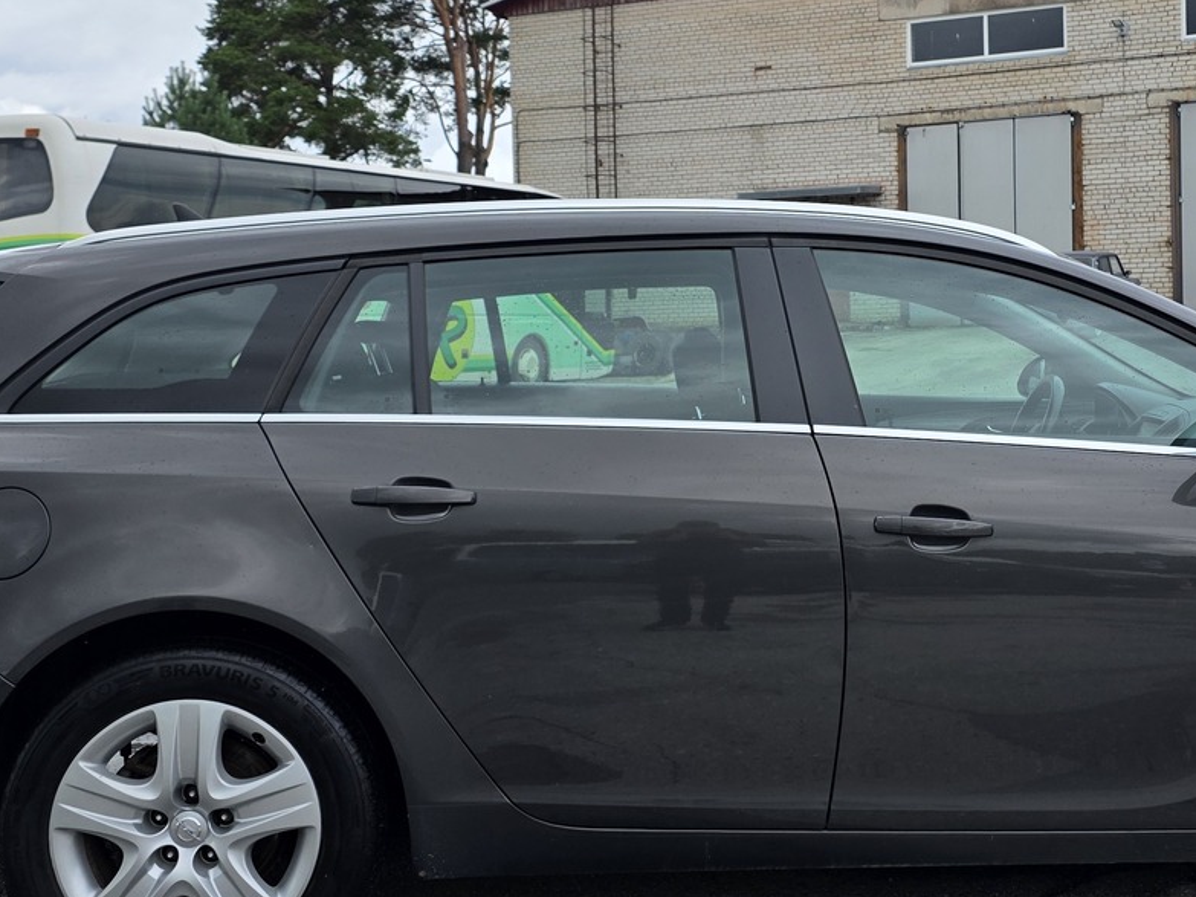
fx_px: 1624
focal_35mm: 47
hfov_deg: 40.0
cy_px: 351
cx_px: 776
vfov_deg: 30.8
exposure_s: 1/4539
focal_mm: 6.3
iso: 80
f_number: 1.7
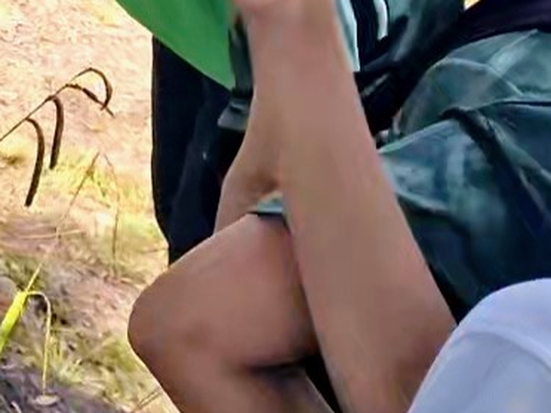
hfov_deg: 18.9
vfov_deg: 15.1
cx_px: -311
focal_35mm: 89
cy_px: -243
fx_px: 1417
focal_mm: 6.4
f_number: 1.8
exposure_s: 1/220
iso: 50
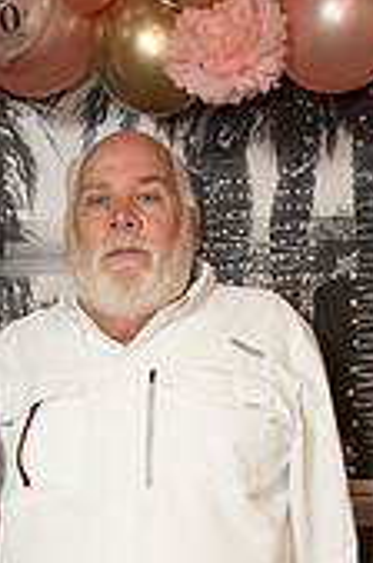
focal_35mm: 114
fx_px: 1779
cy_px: 626
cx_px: 13
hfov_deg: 11.9
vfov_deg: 17.4
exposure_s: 1/160
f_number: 2.8
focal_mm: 42.7
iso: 1000
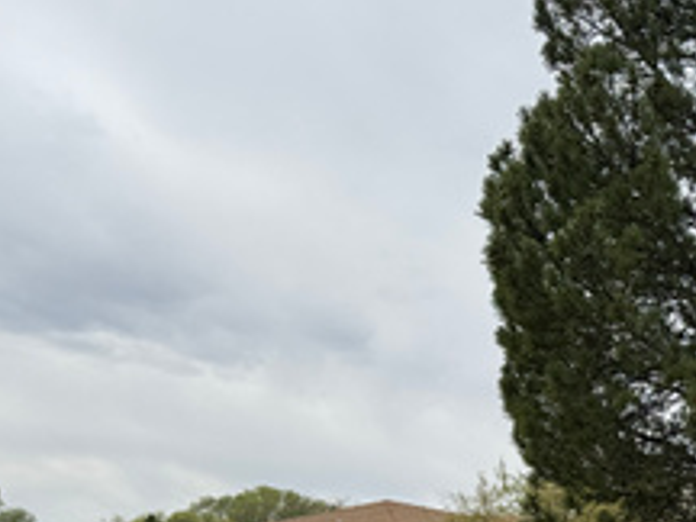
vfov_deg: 19.5
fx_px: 1428
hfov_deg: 25.0
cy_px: 635
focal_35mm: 71
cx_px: 815
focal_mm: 6.76
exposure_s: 1/3802
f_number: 1.78
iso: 80
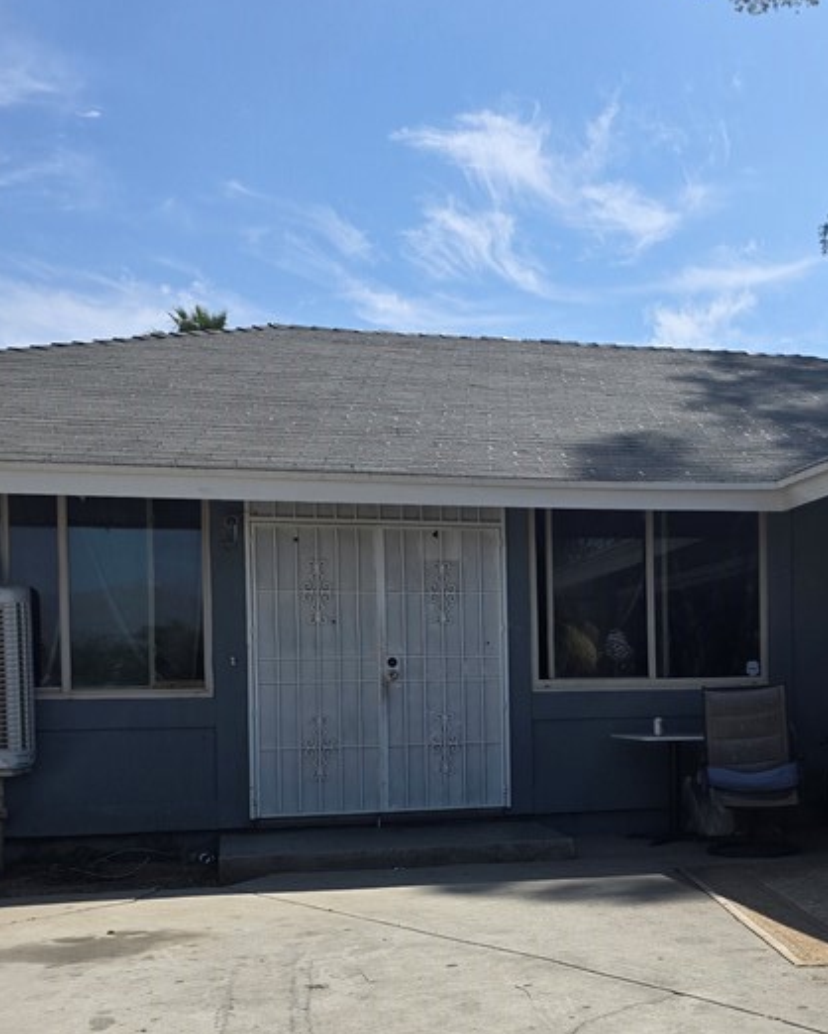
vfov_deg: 41.1
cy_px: 737
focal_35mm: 44
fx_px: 1347
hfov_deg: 33.3
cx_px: 646
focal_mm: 6.3
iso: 80
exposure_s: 1/7944
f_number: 1.7
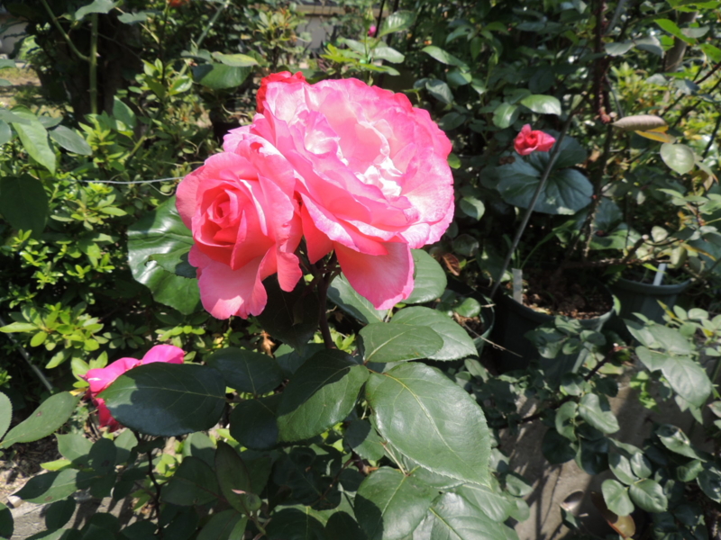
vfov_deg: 56.8
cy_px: 270
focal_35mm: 24
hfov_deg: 71.6
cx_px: 360
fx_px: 500
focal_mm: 4.3
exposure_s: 1/800
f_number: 3
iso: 100
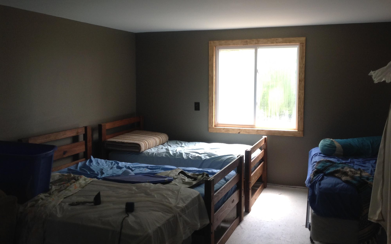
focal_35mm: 38
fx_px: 405
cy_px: 103
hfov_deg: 51.5
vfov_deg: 33.5
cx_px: 200
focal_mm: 4.28
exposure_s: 1/40
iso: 64
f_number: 2.4
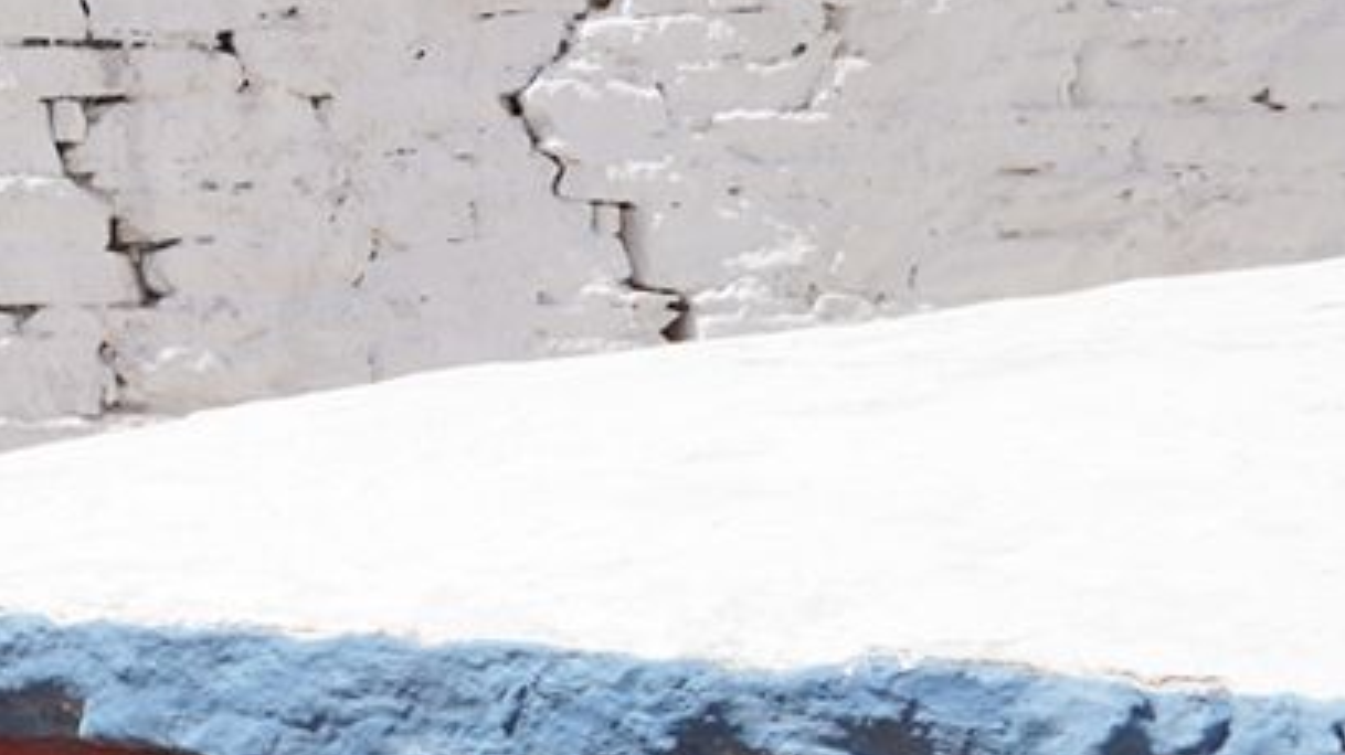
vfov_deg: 9.6
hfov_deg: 13.2
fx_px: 4421
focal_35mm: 124
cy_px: -215
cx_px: -1832
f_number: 14
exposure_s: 1/100
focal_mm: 24
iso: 100
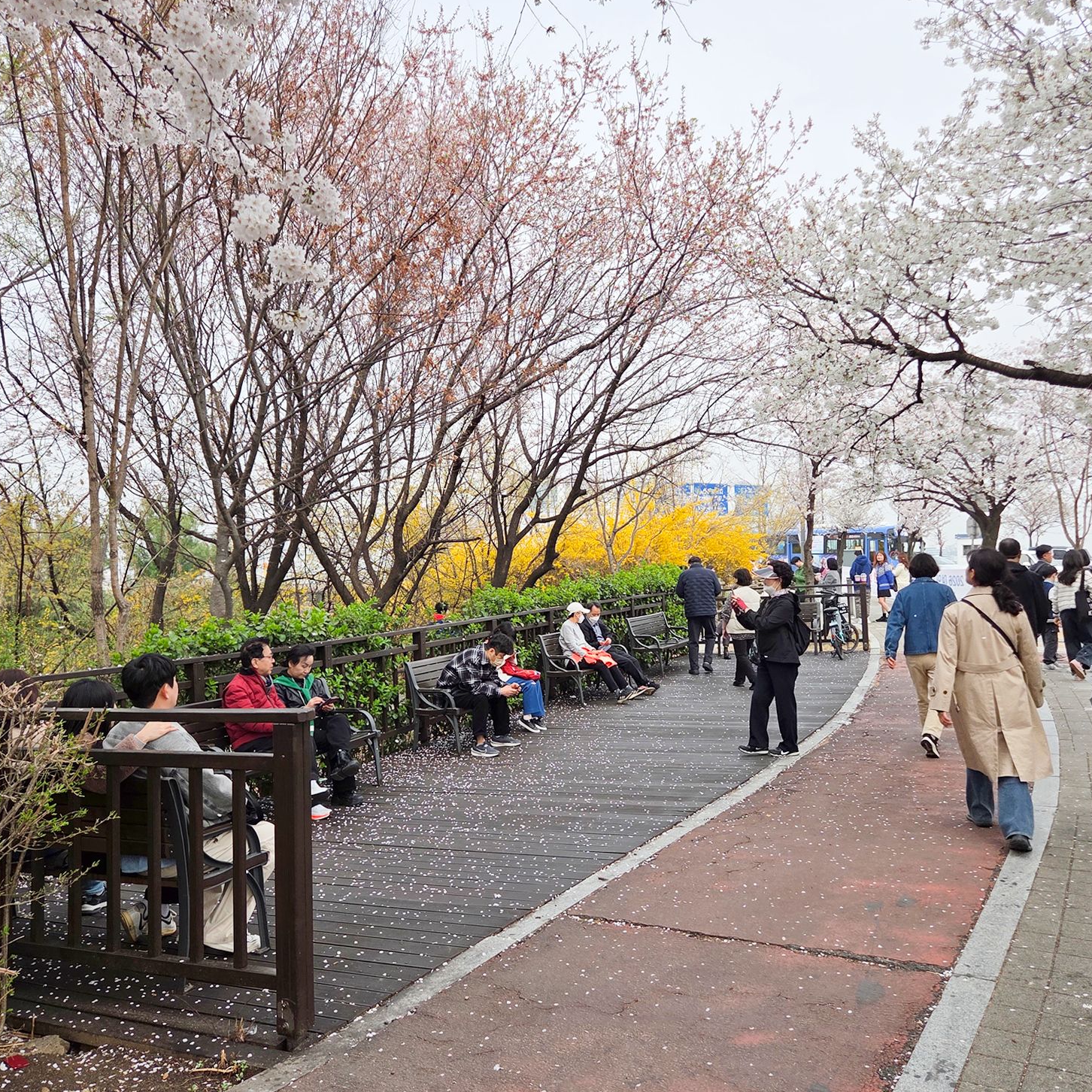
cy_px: 561
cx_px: 572
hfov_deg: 57.3
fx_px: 999
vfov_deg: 57.3
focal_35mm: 28
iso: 80
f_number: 1.8
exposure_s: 1/3229
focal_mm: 5.4
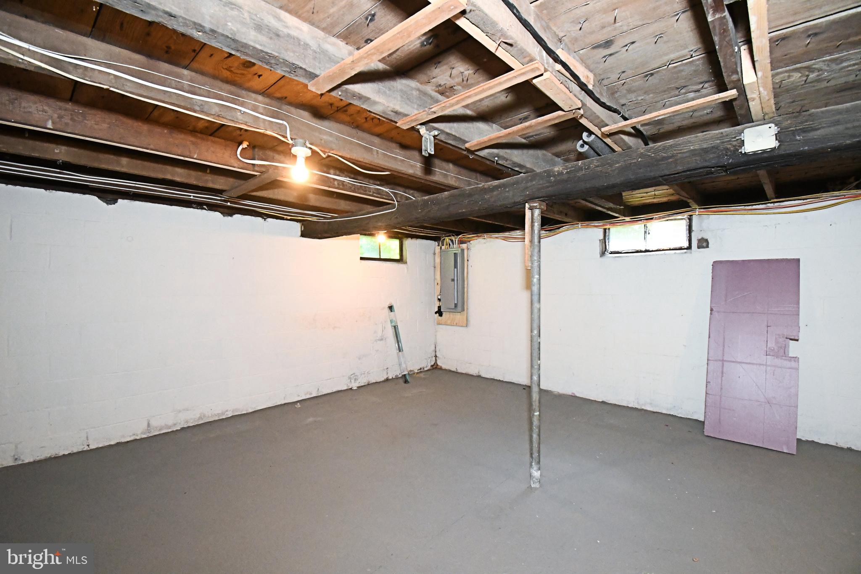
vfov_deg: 77.3
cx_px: 430
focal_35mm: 15
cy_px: 287
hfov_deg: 100.4
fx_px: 359
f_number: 6.3
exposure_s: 1/250
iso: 6400
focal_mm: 10
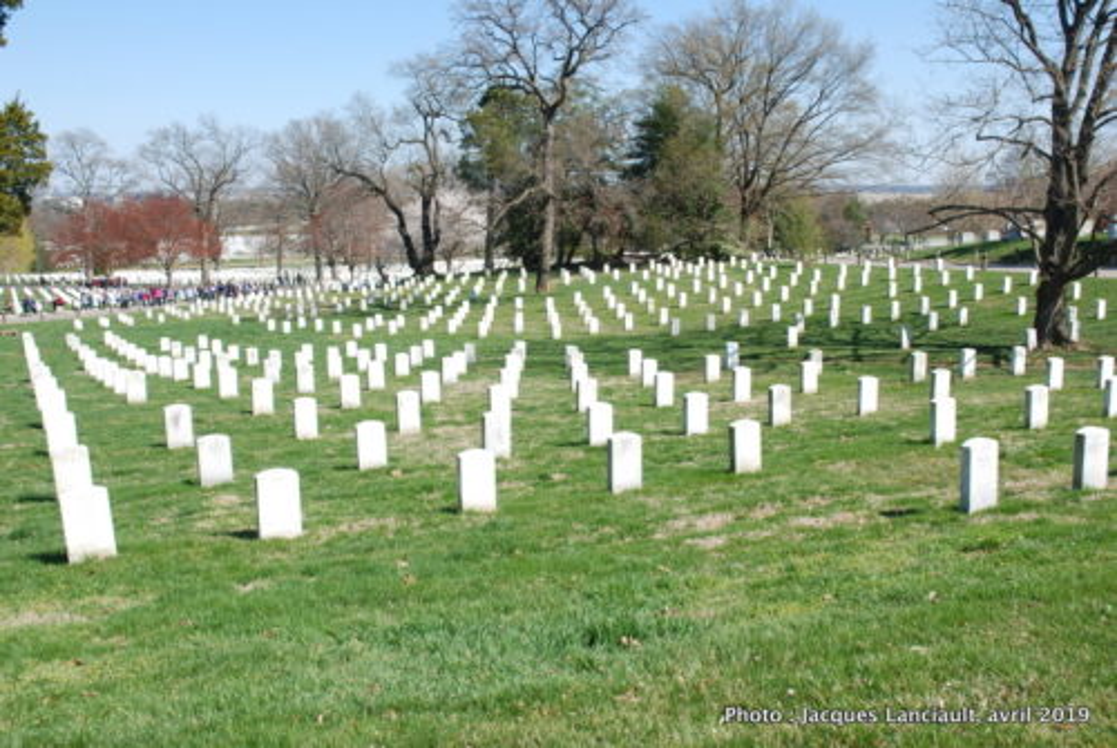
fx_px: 1025
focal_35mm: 33
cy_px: 374
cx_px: 558
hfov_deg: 57.2
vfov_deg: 40.1
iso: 100
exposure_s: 1/80
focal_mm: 22
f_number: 11
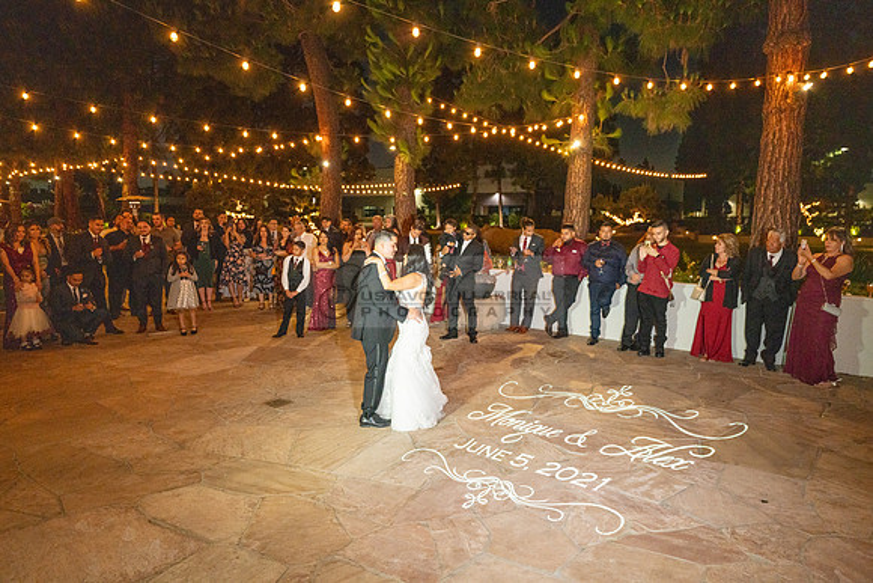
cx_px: 436
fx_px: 582
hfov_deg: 73.7
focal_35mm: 24
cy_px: 292
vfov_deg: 53.2
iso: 3200
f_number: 2.8
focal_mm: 24
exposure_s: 1/125
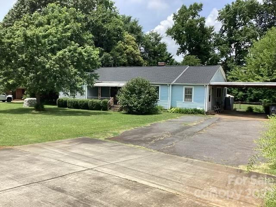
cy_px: 104
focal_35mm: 31
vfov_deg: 45.4
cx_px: 138
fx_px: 247
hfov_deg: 58.4
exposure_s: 1/1235
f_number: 2.4
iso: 25
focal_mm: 3.3
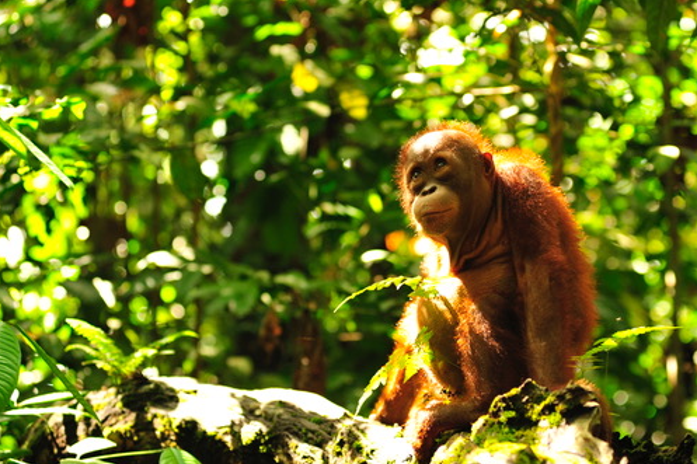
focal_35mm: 103
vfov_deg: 13.3
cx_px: 429
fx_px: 1993
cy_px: 181
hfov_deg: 19.8
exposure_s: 1/80
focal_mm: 80
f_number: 4.5
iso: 400
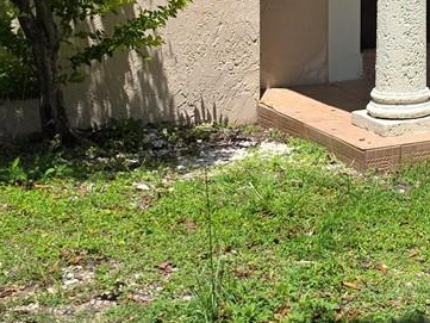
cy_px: -101
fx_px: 1267
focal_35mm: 102
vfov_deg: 13.9
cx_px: 586
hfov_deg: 17.8
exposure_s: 1/5778
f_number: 1.7
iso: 80
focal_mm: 6.3
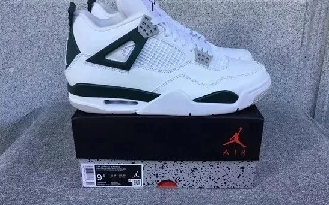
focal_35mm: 33
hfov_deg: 58.1
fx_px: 296
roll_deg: +0.8
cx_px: 164
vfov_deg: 38.2
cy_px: 84
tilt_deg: -19.0
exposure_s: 1/185
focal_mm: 3.3
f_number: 2.4
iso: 25
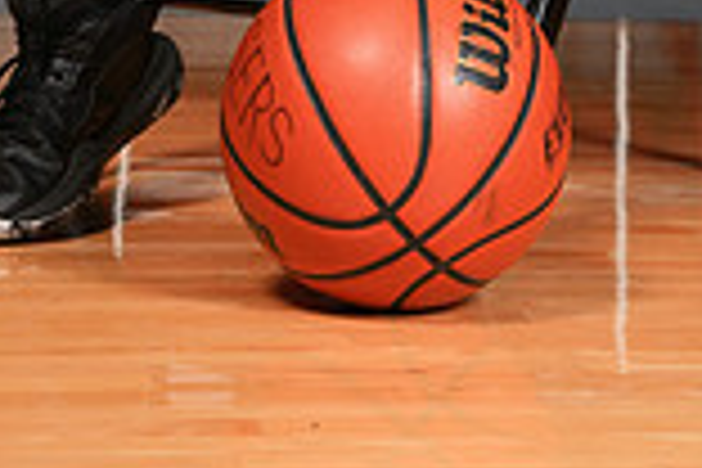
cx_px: 346
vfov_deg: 8.7
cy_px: -522
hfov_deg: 14.0
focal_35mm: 147
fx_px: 2866
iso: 250
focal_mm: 51
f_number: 6.3
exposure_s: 1/200
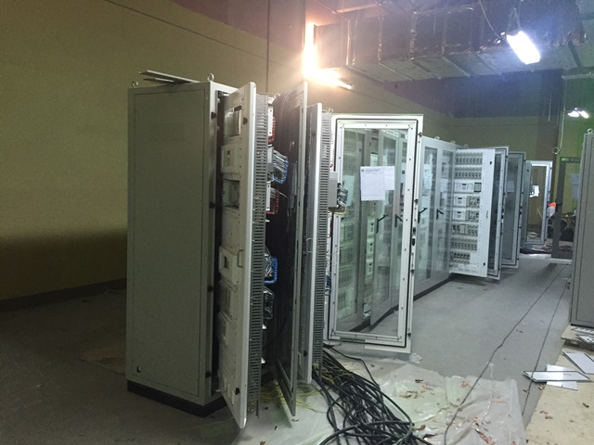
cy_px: 222
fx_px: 498
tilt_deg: -5.2
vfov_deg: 48.2
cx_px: 297
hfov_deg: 61.7
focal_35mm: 29
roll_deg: -3.1
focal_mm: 4.15
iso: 200
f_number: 2.2
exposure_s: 1/30
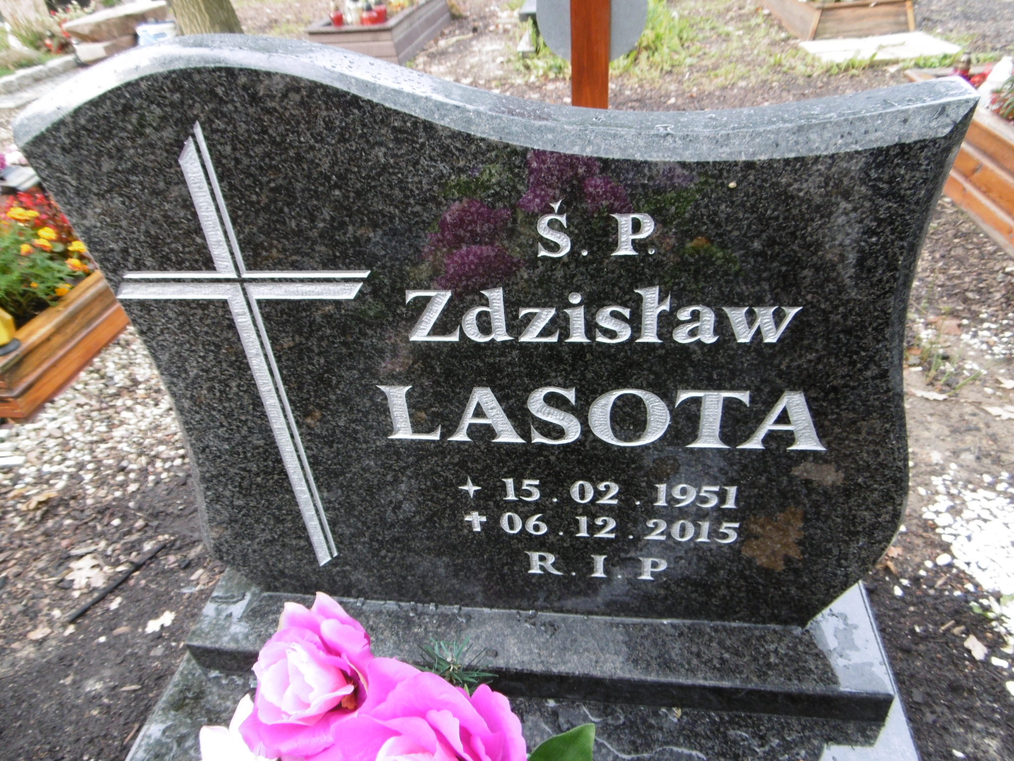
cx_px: 507
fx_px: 703
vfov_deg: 56.8
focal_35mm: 24
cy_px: 380
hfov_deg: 71.6
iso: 100
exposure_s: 1/60
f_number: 3.1
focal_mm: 4.3
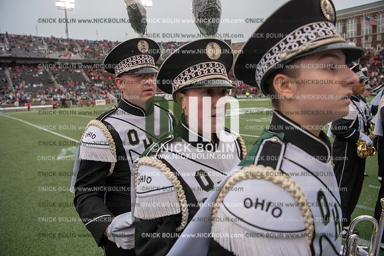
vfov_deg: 53.2
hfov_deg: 73.7
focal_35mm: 24
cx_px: 192
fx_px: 256
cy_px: 128
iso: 250
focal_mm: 24
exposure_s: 1/800
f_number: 3.5
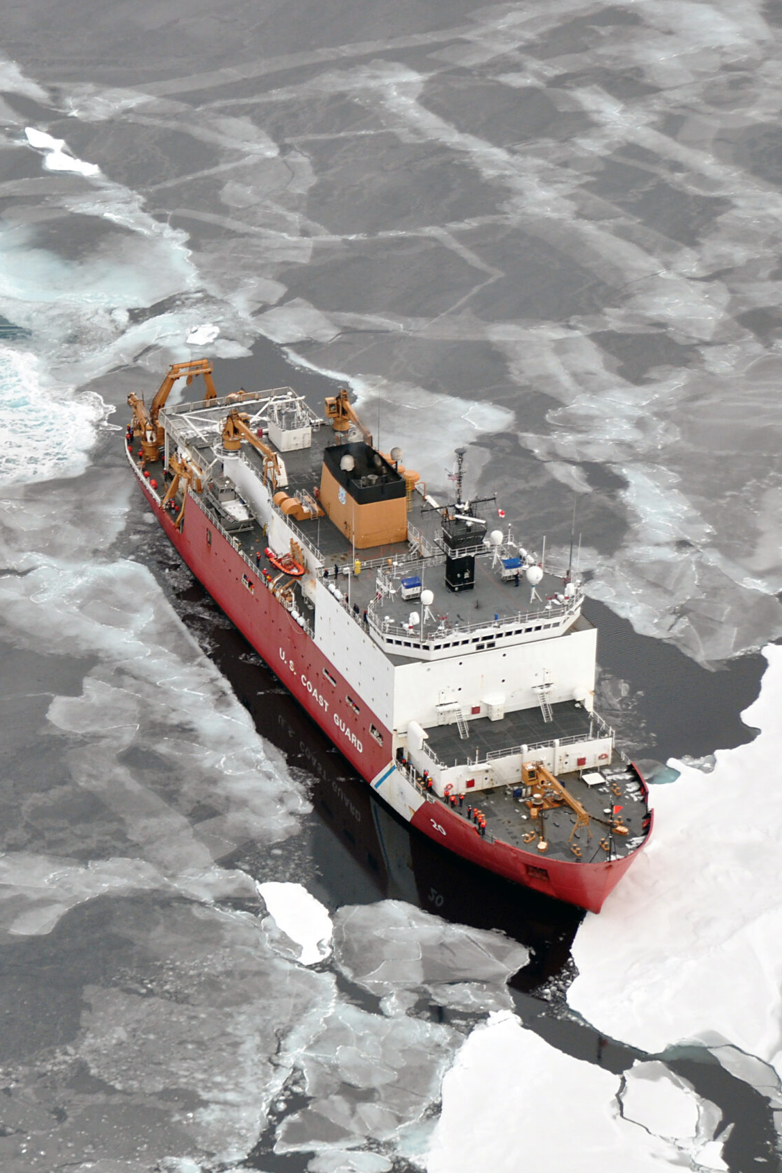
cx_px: 81
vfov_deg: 12.9
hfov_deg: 8.6
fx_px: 5180
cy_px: 586
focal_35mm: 159
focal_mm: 70
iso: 400
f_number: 5
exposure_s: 1/400
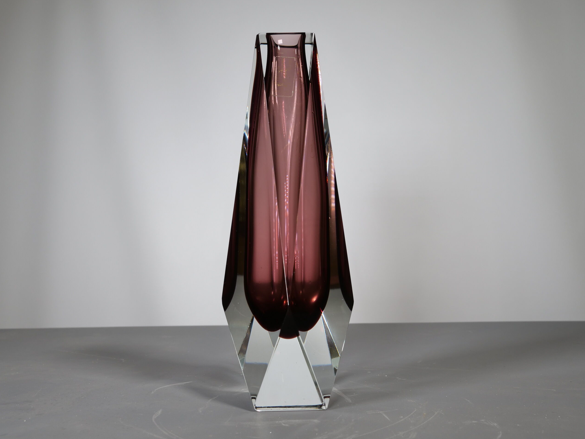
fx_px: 524
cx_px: 285
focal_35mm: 31
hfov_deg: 58.3
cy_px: 224
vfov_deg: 45.4
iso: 200
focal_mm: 15
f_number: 5.6
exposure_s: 1/60
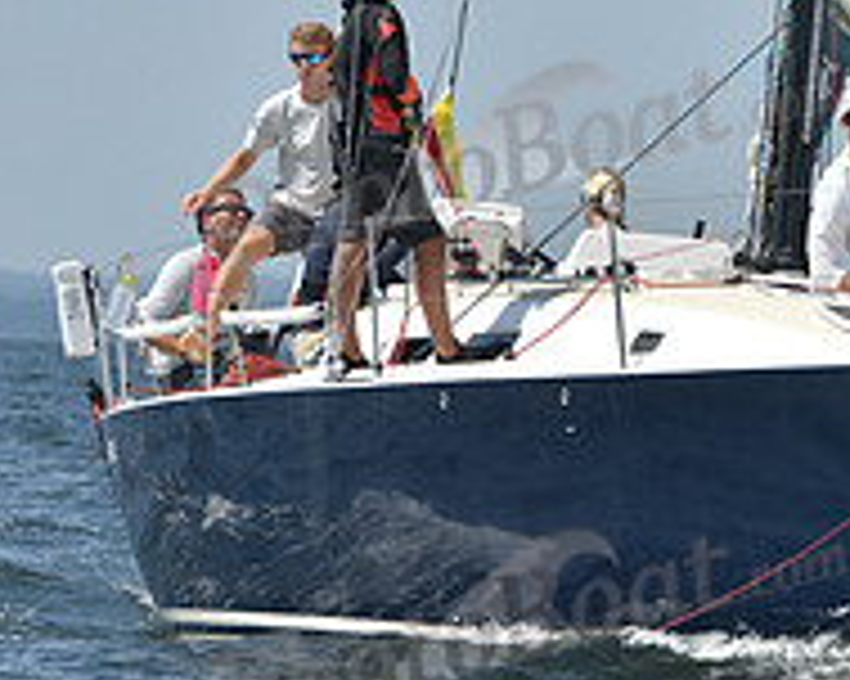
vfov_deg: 2.8
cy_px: 326
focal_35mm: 562
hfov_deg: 3.4
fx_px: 14131
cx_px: 1084
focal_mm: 195
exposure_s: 1/1250
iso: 250
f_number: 8
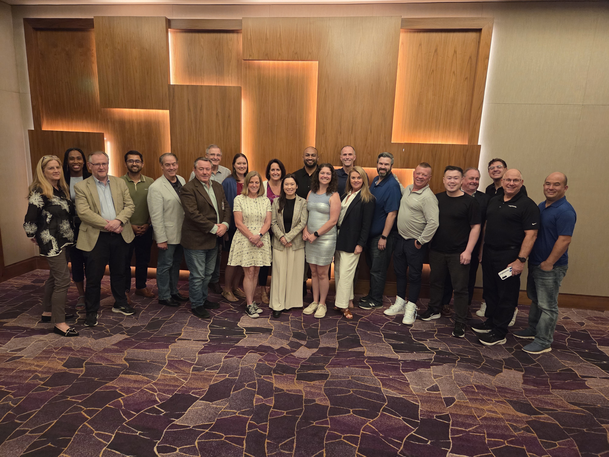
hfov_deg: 73.9
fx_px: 405
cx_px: 304
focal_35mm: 23
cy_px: 228
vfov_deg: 58.9
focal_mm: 5.4
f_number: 1.8
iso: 1250
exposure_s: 1/120
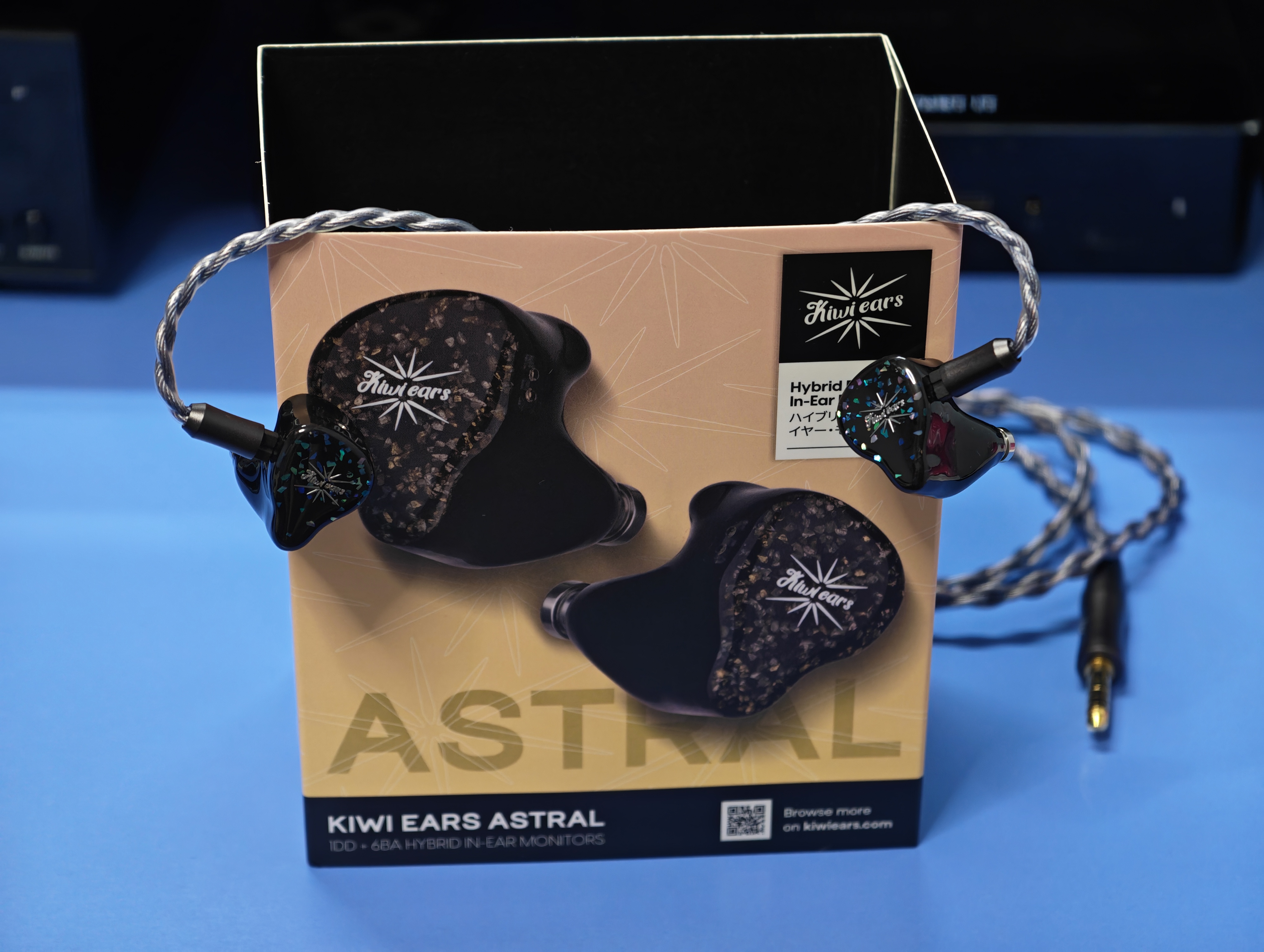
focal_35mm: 85
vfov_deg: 17.4
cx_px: 632
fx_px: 3108
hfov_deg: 23.0
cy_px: 476
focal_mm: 22.48
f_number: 2.6
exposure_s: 1/33
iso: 1000
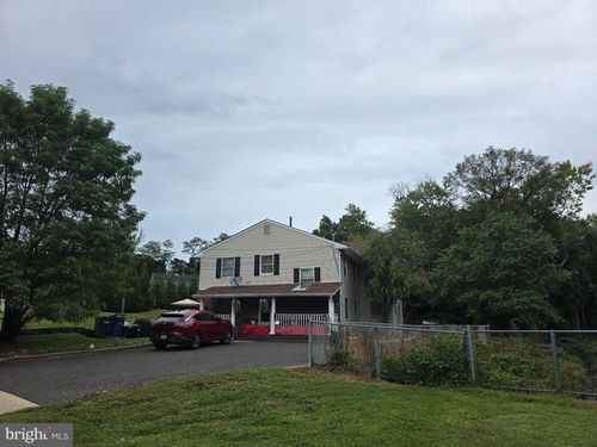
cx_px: 298
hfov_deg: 73.9
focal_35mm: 23
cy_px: 224
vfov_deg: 58.9
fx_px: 397
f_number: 1.7
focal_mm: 6.3
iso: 32
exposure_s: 1/359
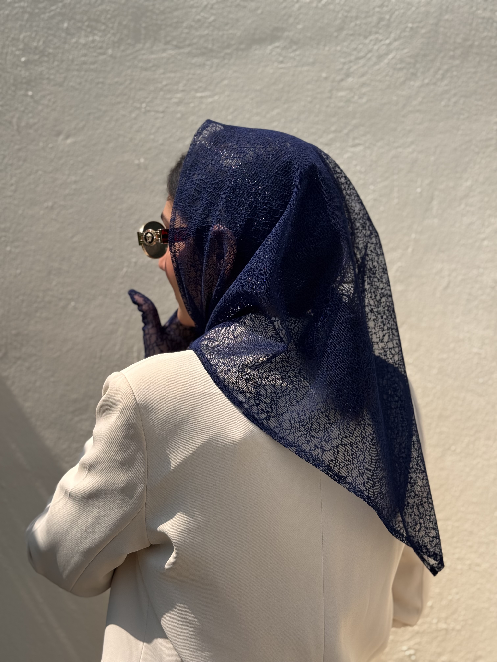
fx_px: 919
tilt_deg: -5.5
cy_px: 331
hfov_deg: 30.3
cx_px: 248
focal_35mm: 48
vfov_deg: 39.7
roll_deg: -0.9
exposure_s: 1/4310
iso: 64
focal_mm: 6.76
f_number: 1.78
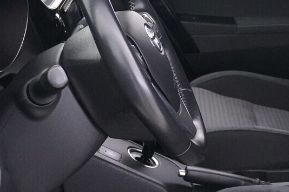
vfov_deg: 14.3
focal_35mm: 96
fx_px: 767
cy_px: 93
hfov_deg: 21.3
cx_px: 198
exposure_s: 1/30
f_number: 4
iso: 6400
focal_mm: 21
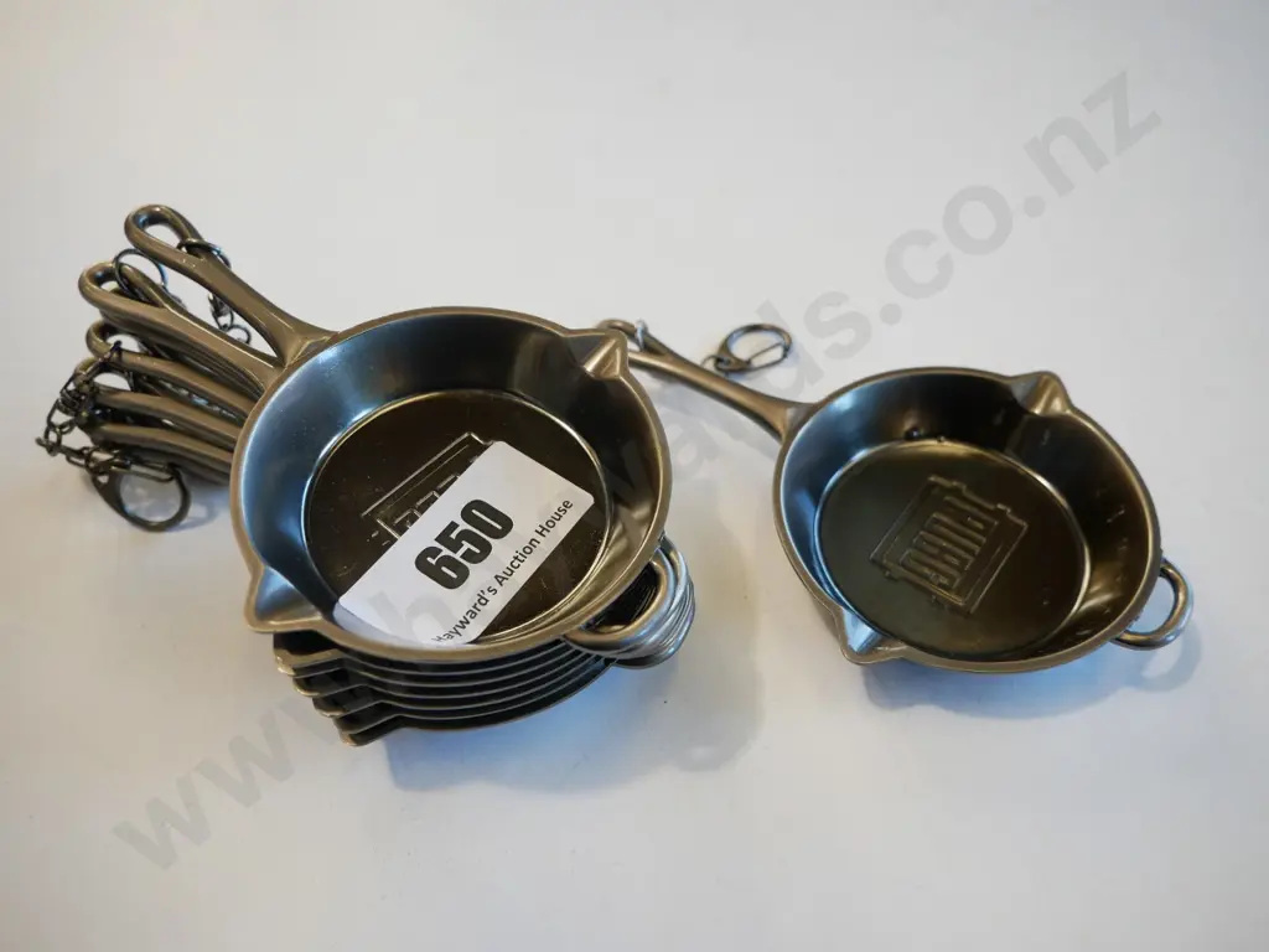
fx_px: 1100
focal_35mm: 30
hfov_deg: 60.0
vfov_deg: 46.8
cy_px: 476
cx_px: 634
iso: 250
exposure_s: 1/60
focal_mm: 15
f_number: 3.7
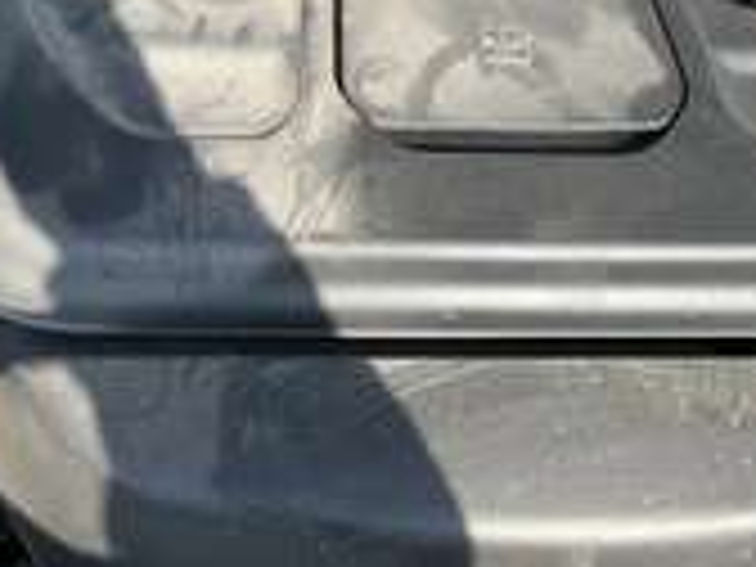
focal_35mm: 69
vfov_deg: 20.6
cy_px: -14
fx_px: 1507
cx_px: 284
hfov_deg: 28.1
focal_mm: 3
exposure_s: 1/469
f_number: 1.8
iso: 25
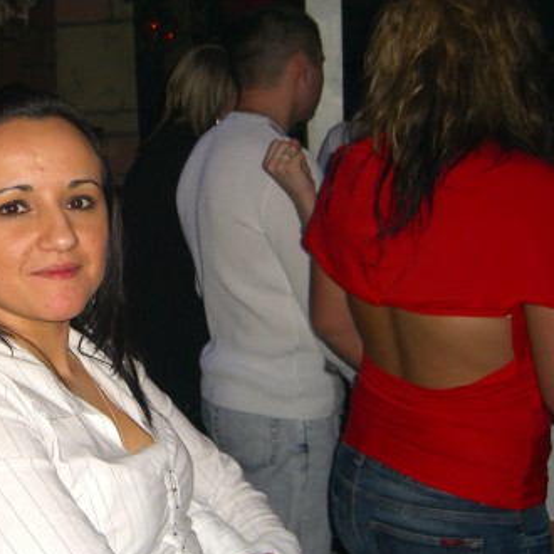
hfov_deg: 27.5
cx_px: 91
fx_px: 1105
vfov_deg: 28.1
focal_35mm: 61
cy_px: 242
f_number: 2.8
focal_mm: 7.9
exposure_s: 1/60
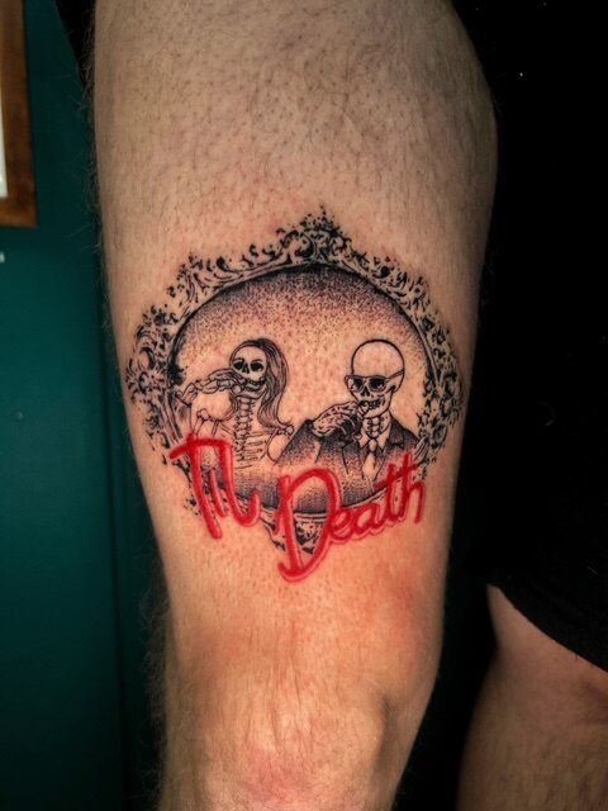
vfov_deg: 67.3
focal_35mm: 26
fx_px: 609
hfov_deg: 53.1
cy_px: 406
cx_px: 304
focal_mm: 5.7
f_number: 1.5
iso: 50
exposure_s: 1/100
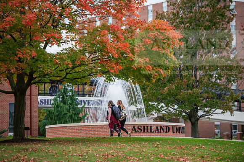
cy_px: 81
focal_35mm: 155
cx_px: 122
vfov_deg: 8.9
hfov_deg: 13.2
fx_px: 1051
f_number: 3.2
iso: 200
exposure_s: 1/400
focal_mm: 155
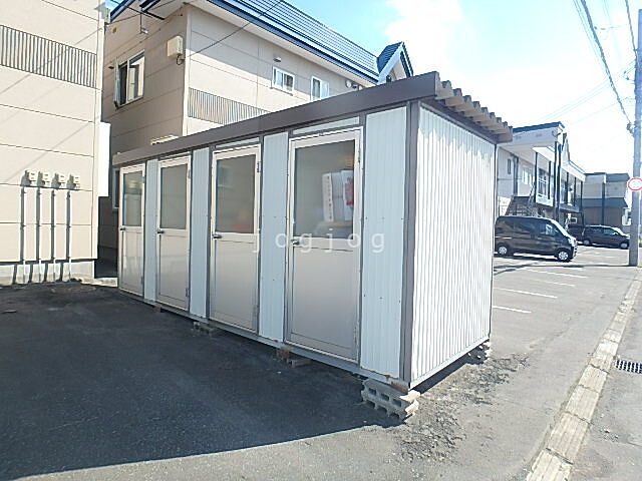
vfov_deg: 63.4
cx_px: 321
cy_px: 240
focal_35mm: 21
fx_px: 389
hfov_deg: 79.0
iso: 125
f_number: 3.5
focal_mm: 3.7
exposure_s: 1/500
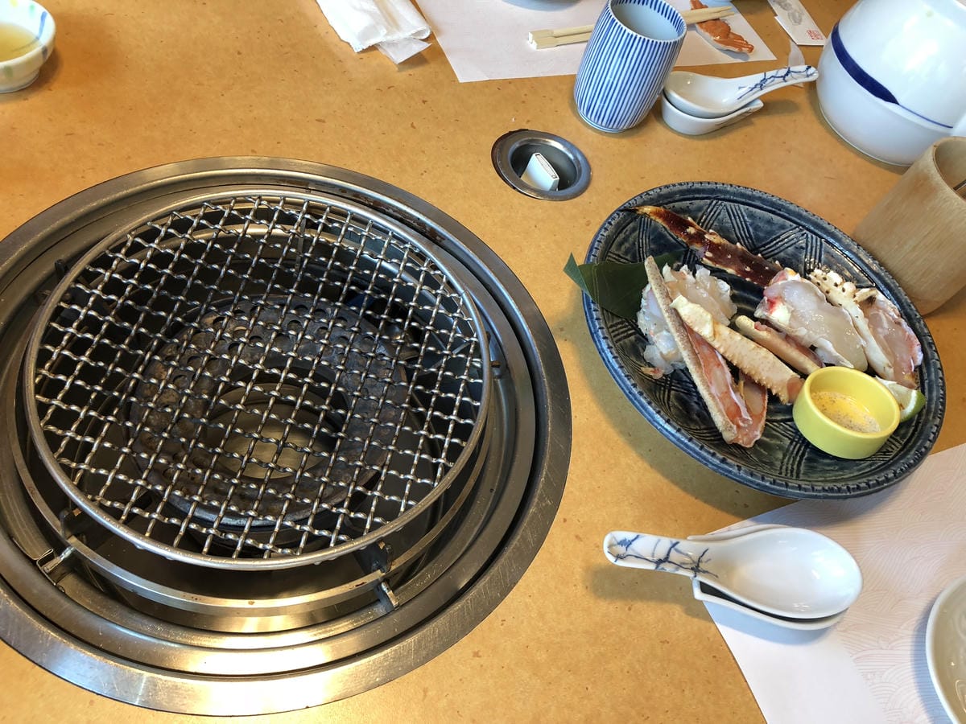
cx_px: 483
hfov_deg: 61.7
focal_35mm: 29
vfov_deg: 48.2
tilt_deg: -54.1
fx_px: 809
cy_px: 362
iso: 32
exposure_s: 1/30
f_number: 1.8
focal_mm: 3.99
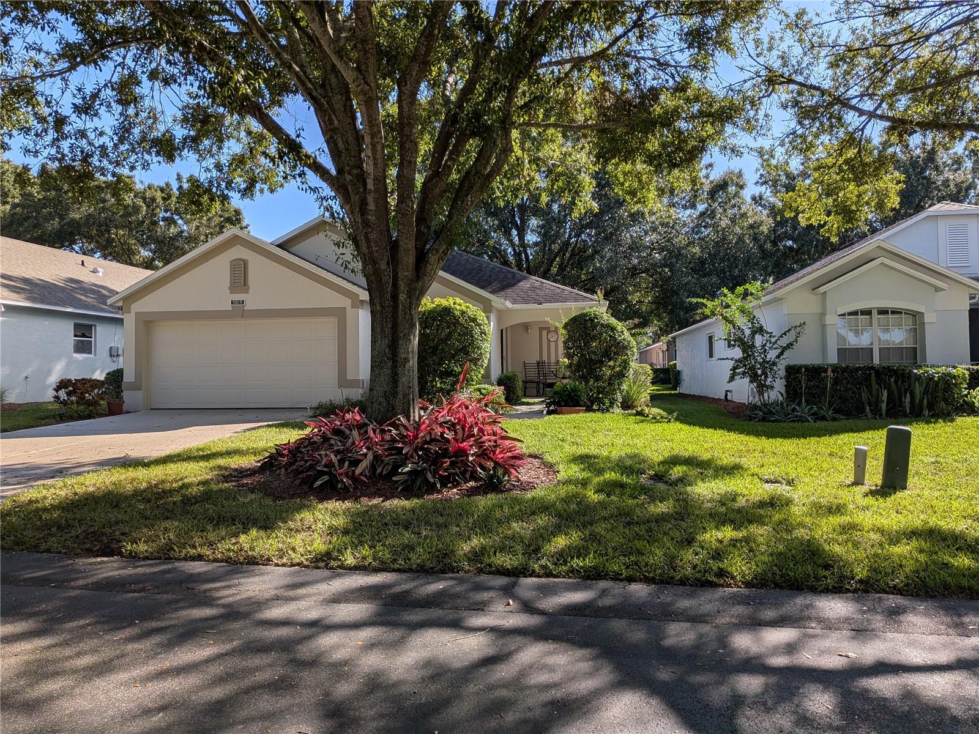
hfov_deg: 71.6
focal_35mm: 24
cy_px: 367
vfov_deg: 56.8
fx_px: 679
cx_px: 490
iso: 27
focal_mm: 4.53
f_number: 1.7
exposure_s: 1/10753
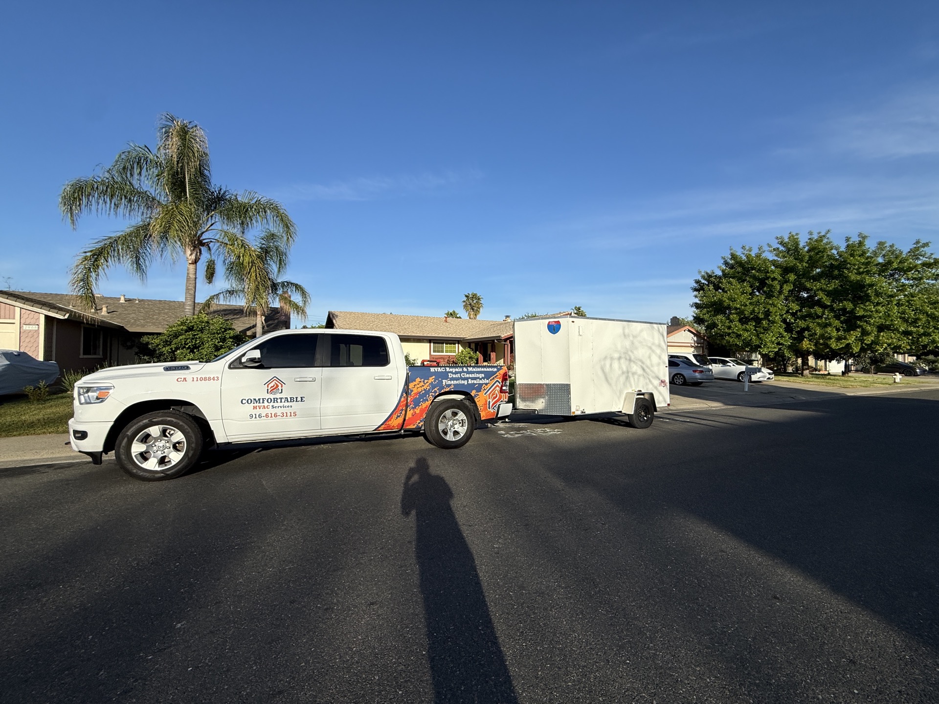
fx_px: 380
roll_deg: -0.8
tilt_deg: +1.4
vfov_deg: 85.7
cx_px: 470
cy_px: 352
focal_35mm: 14
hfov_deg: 102.1
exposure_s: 1/3125
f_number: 2.2
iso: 50
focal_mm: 2.22
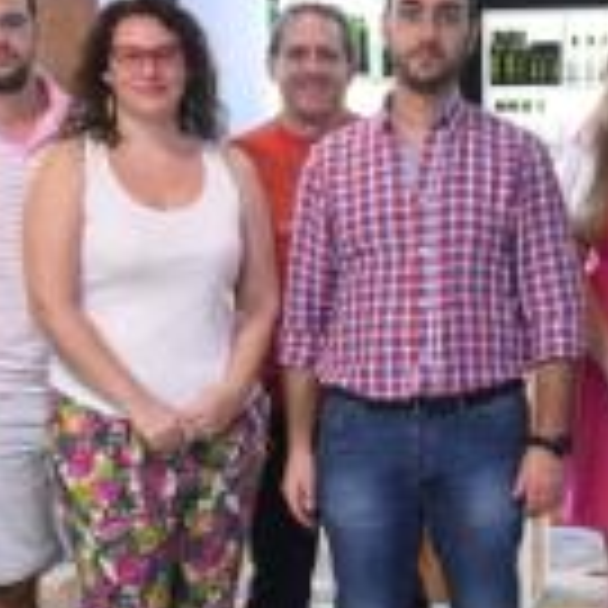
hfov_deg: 18.5
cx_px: 491
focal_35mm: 93
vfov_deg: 18.6
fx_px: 1848
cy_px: 408
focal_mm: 22
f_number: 2.8
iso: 1600
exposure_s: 1/40
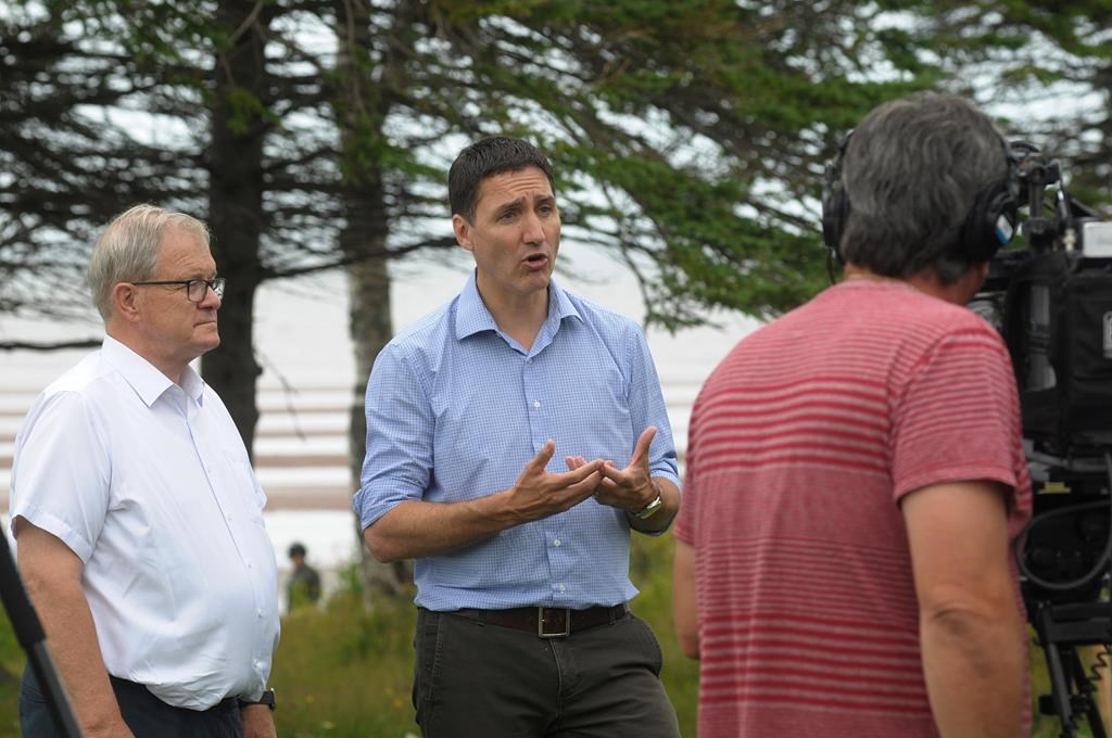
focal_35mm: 180
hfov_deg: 11.4
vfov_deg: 7.6
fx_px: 5553
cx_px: 556
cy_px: 369
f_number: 5.6
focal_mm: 120
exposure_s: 1/500
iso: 400
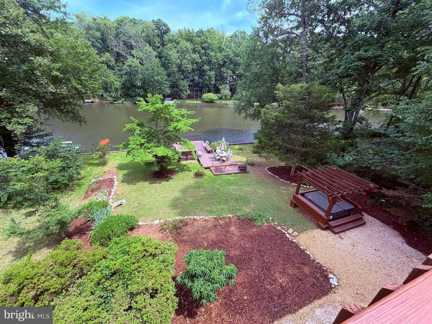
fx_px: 175
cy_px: 162
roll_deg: -2.1
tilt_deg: -24.4
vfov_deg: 85.7
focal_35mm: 14
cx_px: 216
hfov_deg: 102.1
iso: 50
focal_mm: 2.22
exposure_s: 1/403
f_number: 2.2
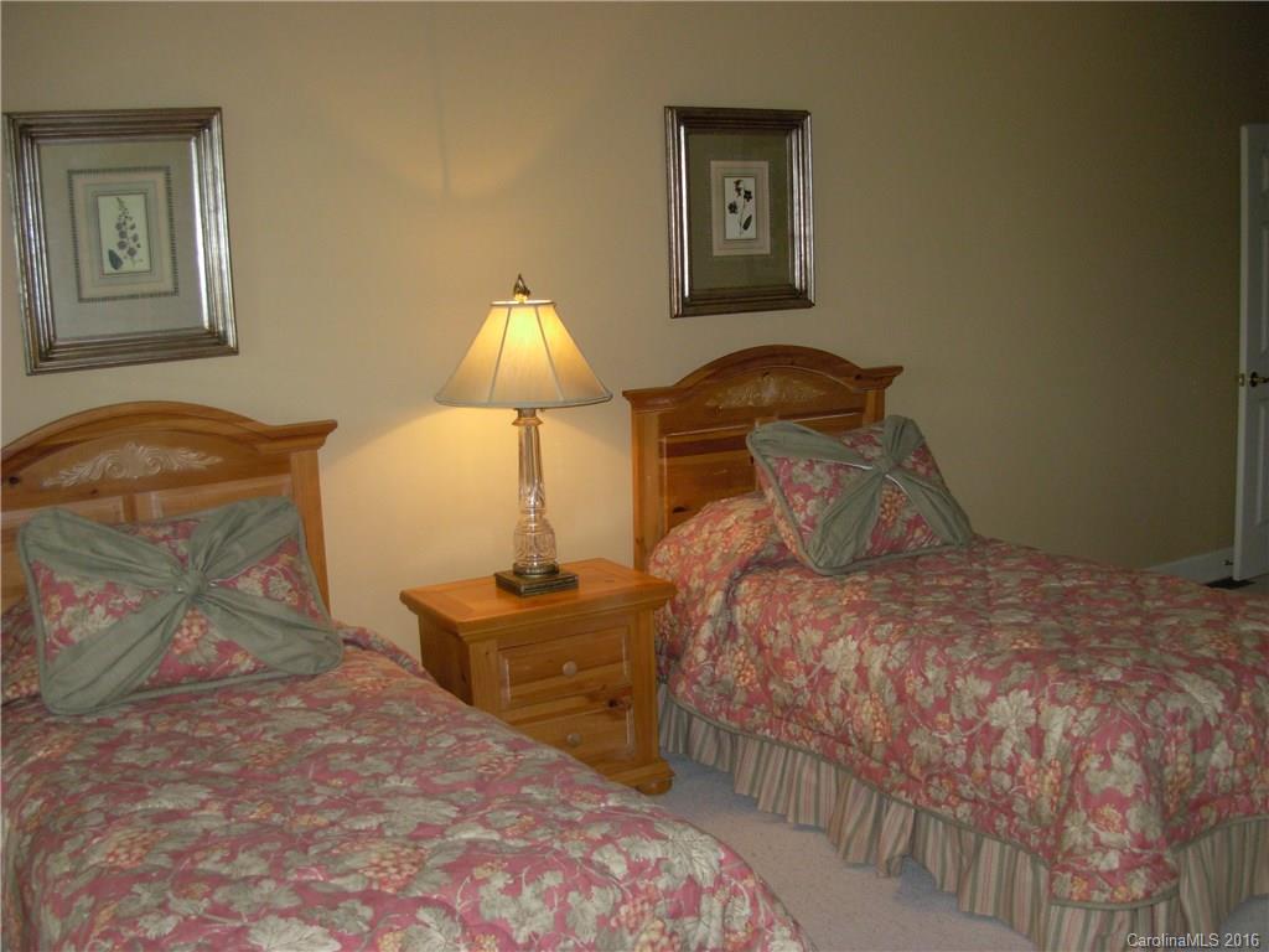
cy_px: 476
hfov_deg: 49.0
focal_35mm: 38
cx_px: 634
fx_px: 1393
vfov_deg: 37.7
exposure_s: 1/58.6
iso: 205
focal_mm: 6.3
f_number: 2.9
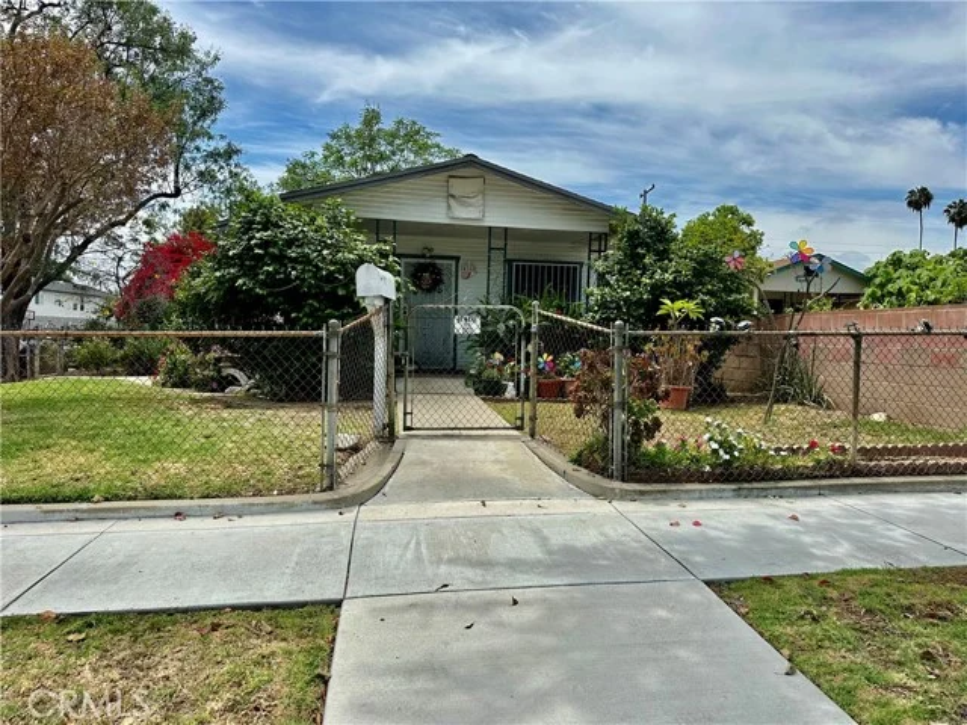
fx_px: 670
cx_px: 484
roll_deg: -1.8
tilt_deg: -2.5
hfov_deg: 71.6
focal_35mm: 24
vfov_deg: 56.8
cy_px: 362
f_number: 1.78
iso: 80
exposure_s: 1/4762
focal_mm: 6.86
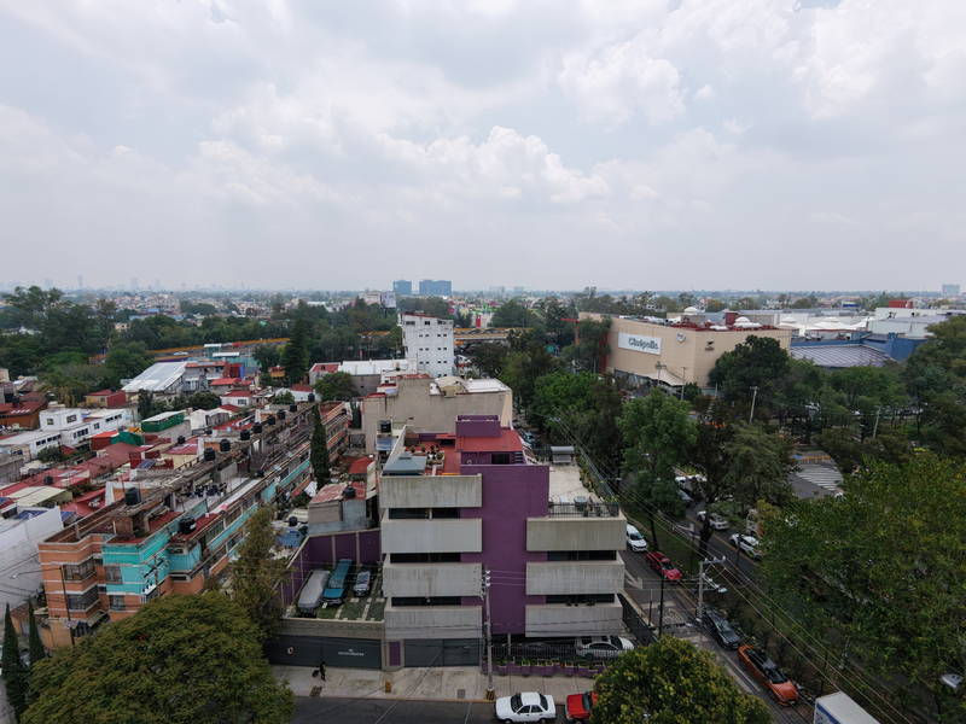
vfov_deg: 78.1
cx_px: 483
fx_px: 446
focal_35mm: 16
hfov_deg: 94.5
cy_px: 362
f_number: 2.2
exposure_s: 1/2000
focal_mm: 3.05
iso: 270
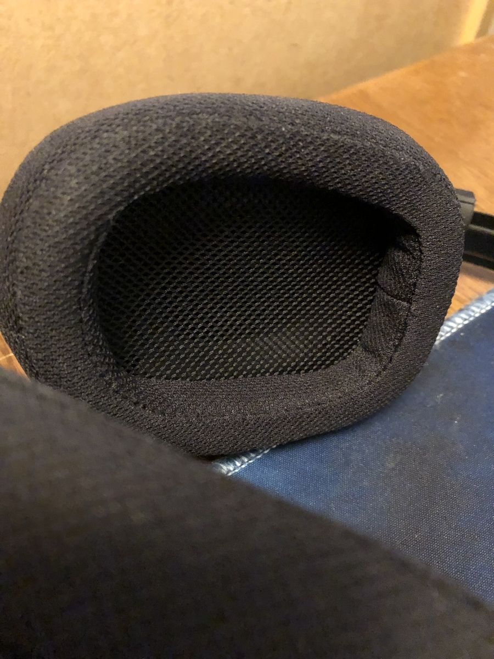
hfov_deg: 49.7
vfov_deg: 63.4
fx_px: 533
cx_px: 247
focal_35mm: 28
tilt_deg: -50.6
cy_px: 330
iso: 320
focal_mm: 3.99
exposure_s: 1/4
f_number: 1.8
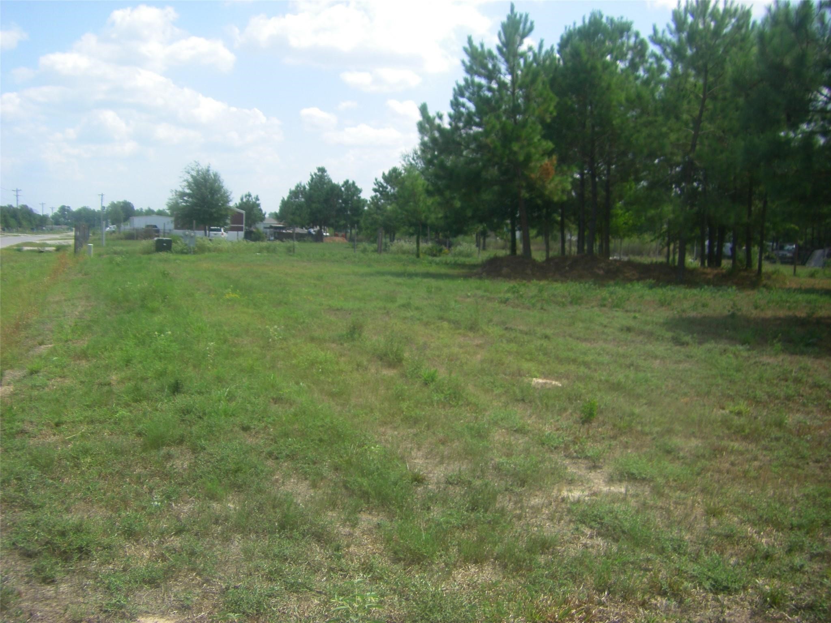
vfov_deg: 37.7
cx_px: 416
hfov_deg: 49.0
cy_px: 312
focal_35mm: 38
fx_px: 912
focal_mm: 6.3
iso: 64
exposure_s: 1/160
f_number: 7
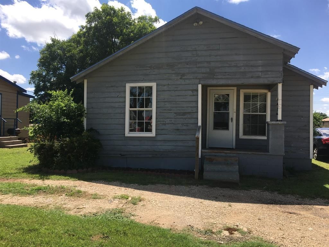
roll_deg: -1.3
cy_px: 124
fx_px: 276
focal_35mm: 29
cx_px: 164
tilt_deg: +0.6
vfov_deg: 48.2
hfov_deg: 61.7
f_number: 2.2
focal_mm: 4.15
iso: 25
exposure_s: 1/1326
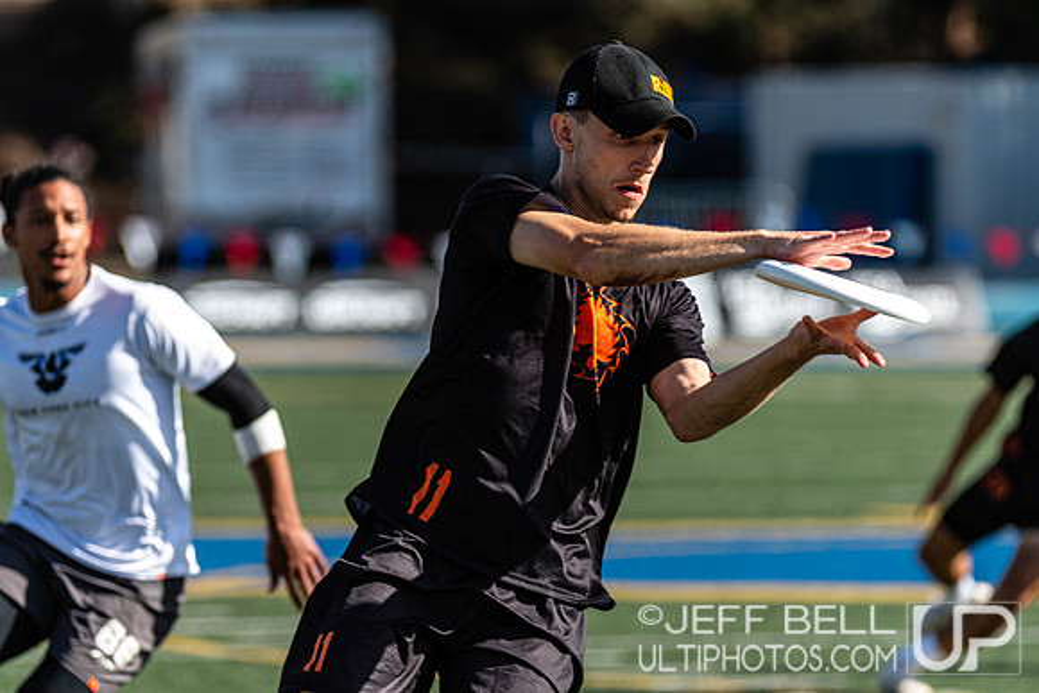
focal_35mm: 375
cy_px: 346
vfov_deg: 3.7
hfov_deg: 5.5
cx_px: 520
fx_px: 10825
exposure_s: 1/1250
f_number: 4
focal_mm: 250
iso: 100
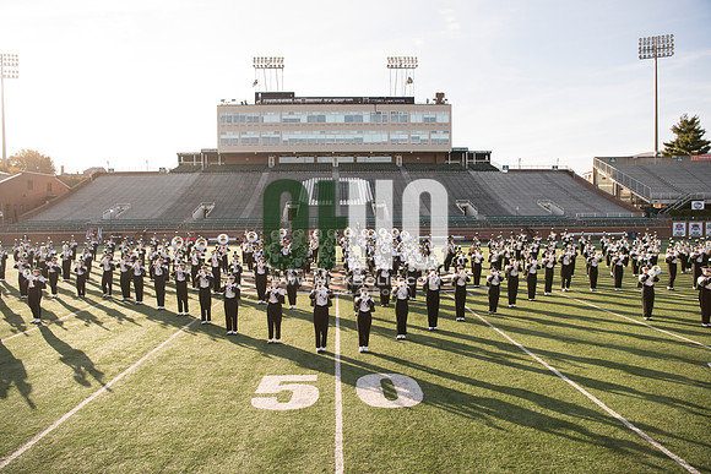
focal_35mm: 24
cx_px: 356
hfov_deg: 73.7
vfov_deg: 53.2
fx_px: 474
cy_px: 237
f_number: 5
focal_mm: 24
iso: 320
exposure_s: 1/640
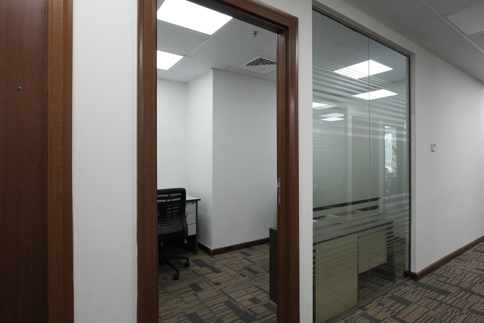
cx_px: 242
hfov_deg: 84.0
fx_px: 269
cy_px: 162
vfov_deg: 61.9
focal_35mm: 20
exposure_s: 1/125
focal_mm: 20
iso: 2500
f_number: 6.7
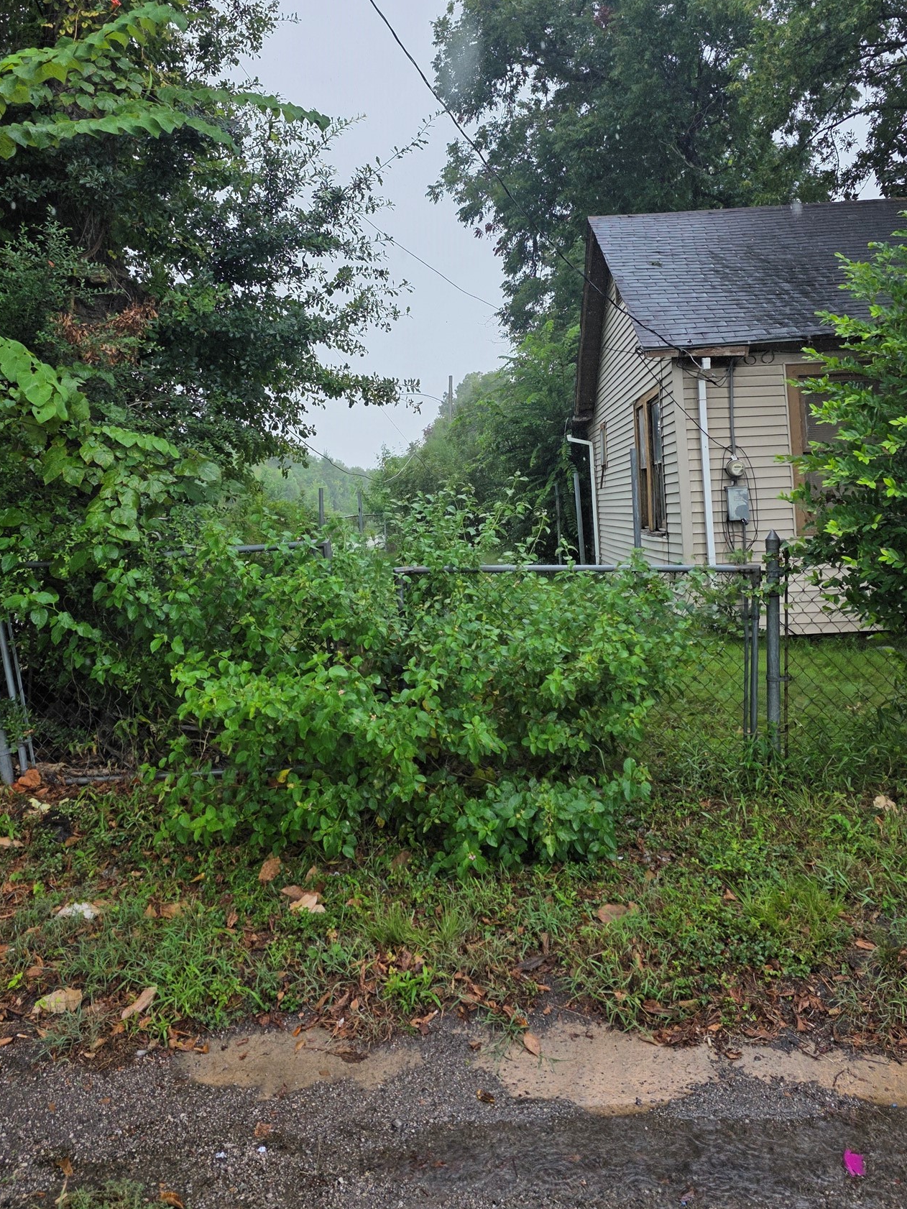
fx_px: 978
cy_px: 475
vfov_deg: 62.8
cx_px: 463
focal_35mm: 28
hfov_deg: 49.8
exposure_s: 1/359
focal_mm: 6.3
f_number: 1.7
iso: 40
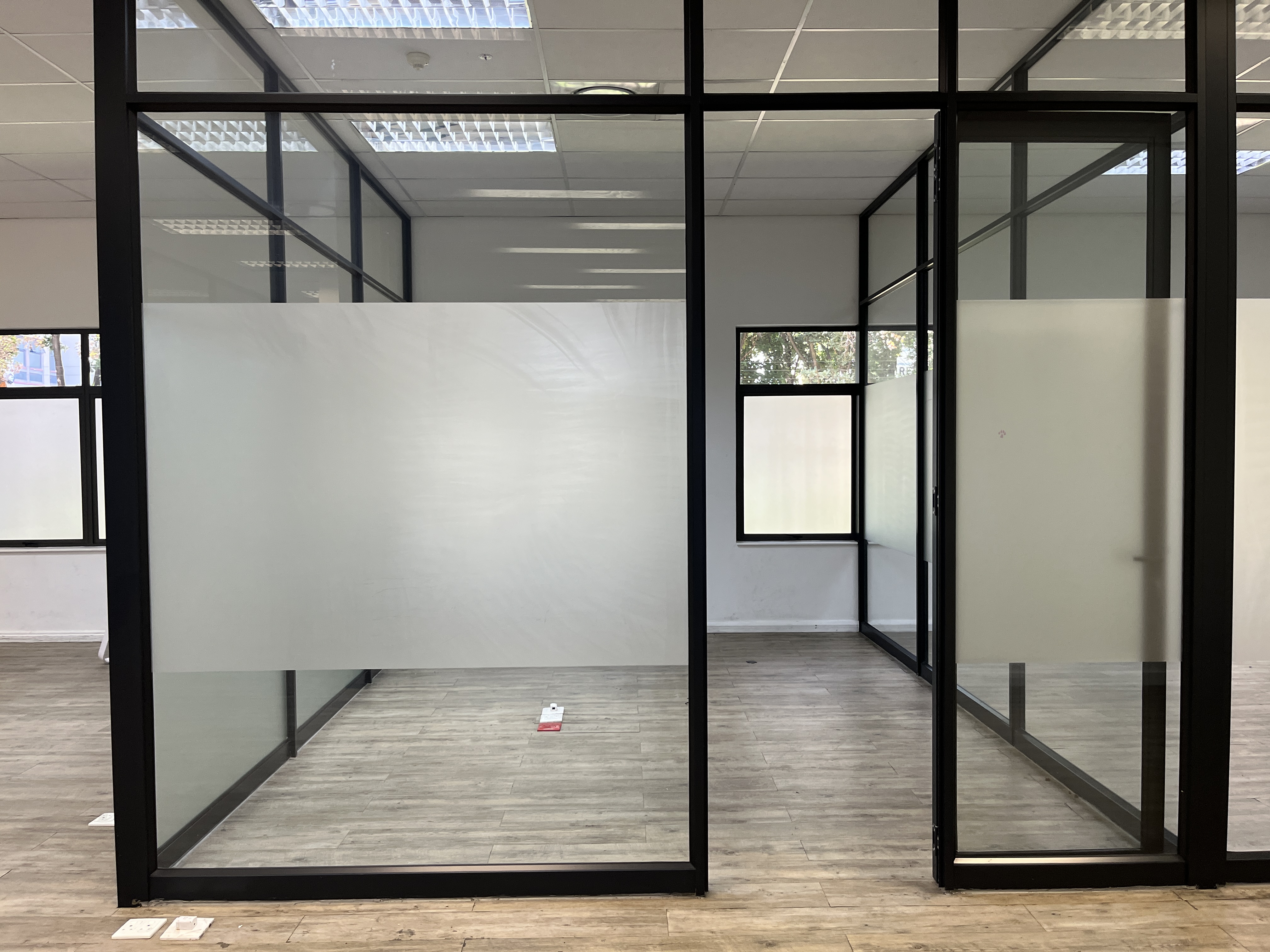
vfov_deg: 53.1
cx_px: 635
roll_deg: +0.4
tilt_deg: -2.7
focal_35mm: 26
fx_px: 954
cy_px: 476
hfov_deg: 67.3
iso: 125
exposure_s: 1/100
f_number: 1.6
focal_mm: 5.1
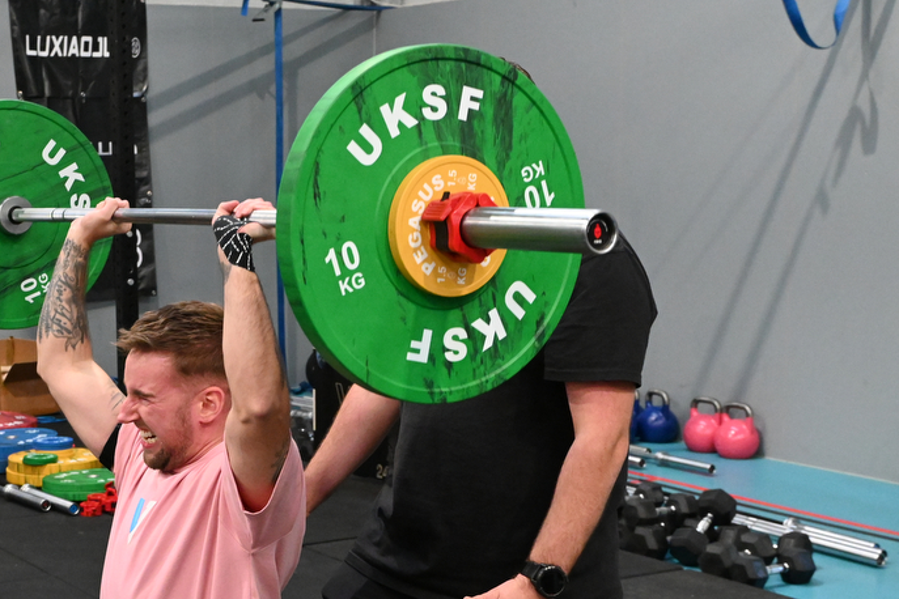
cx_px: 198
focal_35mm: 66
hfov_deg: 29.9
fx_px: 1648
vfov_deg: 20.5
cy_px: 400
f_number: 5
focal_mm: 28
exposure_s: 1/200
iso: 5000
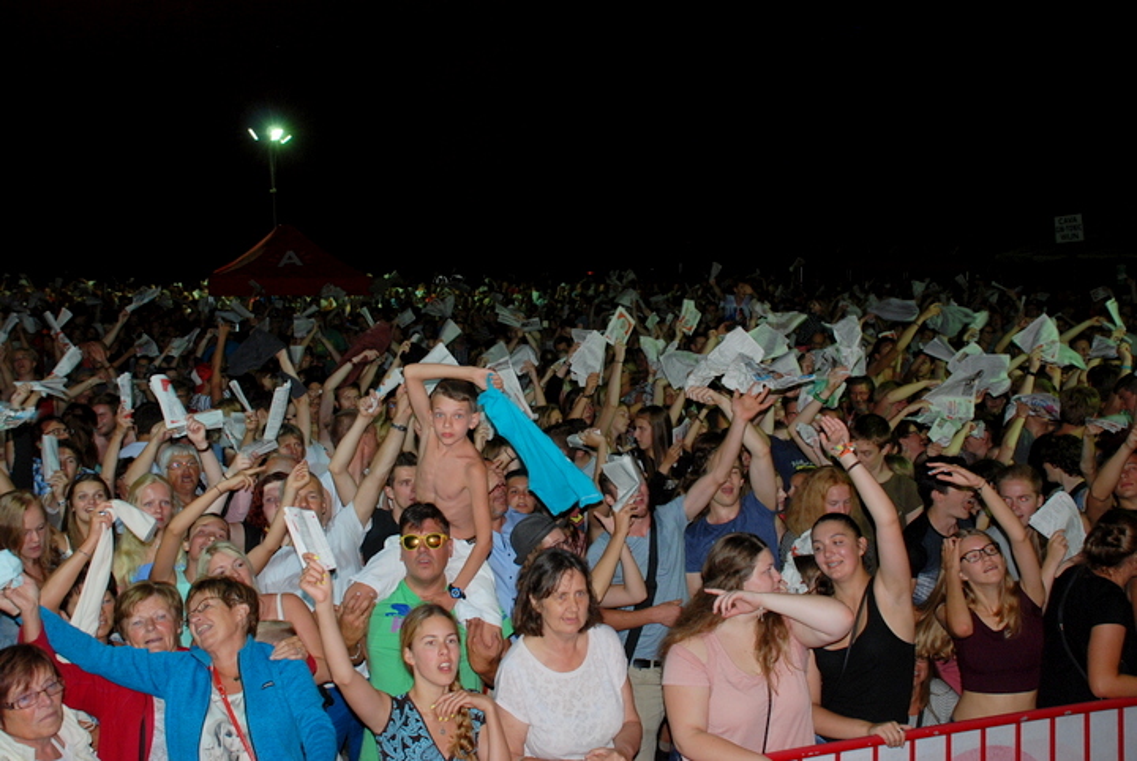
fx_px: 1138
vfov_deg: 37.0
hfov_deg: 53.1
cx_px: 568
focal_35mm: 36
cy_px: 380
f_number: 4
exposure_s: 1/60
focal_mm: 24
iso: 320
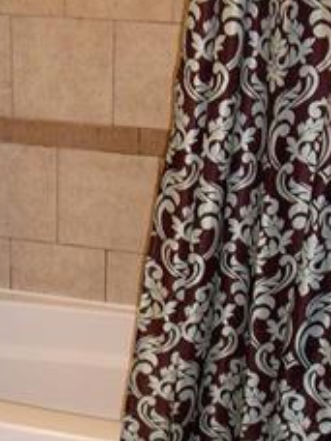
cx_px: 81
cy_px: 236
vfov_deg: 24.4
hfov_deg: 18.3
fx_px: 1020
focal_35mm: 80
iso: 200
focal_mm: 6.2
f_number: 2.7
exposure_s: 1/40
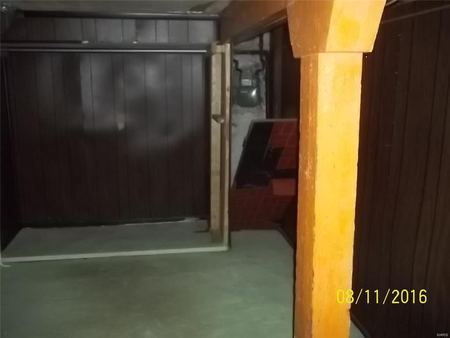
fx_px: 416
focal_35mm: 32
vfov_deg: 44.2
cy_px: 169
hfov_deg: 56.8
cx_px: 225
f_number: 2.9
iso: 250
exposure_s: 1/30
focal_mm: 5.7
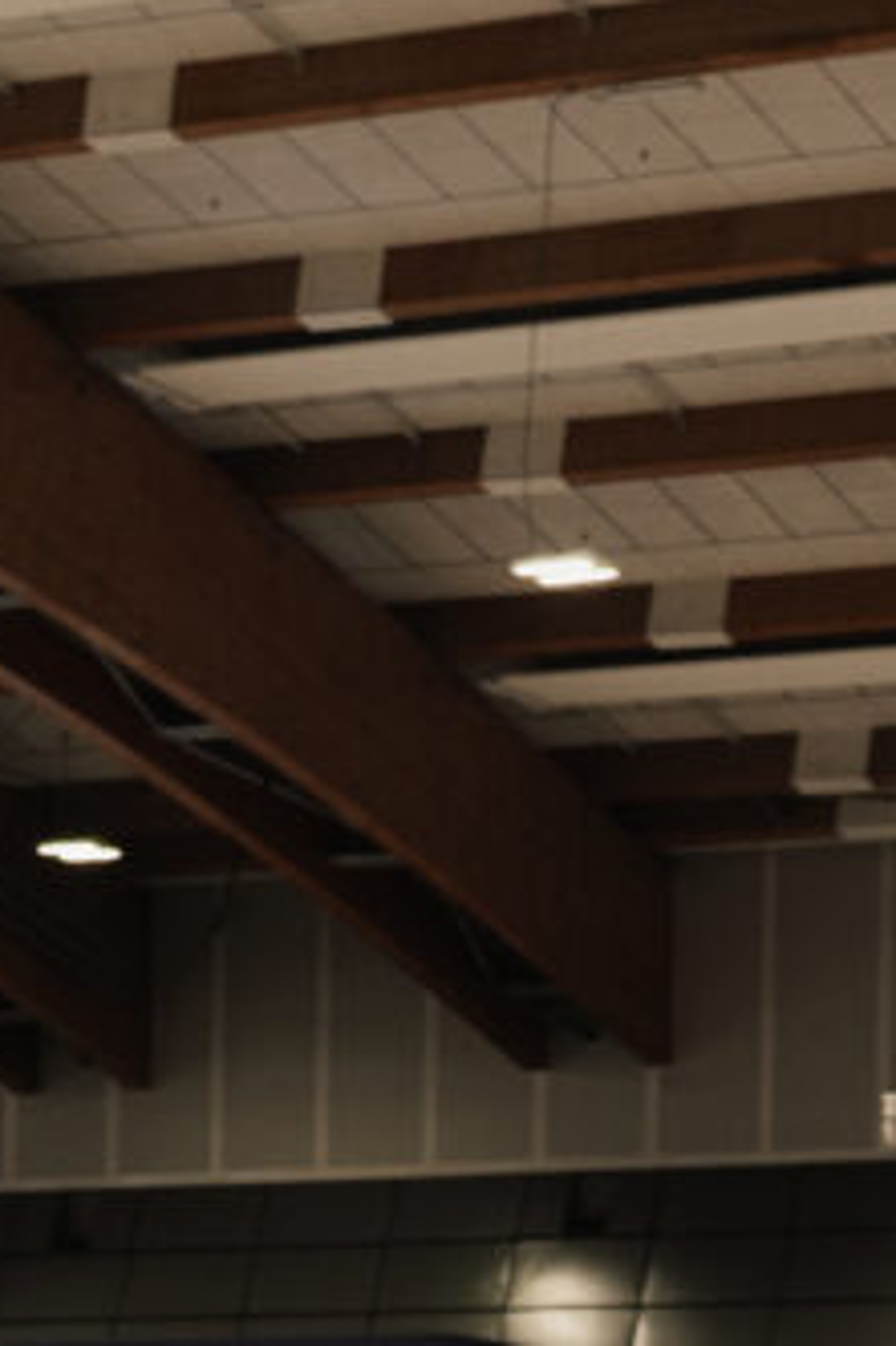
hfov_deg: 9.0
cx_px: 760
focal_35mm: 152
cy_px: 1914
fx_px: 5680
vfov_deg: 12.9
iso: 640
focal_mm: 36
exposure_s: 1/80
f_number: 2.8
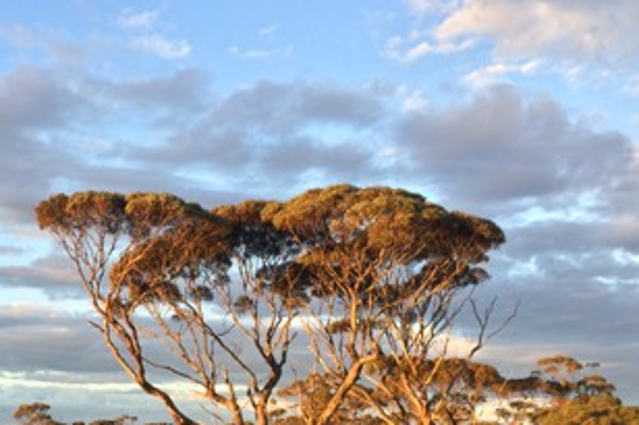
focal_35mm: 51
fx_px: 905
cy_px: 328
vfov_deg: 26.1
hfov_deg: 38.1
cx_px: 178
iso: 32
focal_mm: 4.15
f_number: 2.2
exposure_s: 1/224
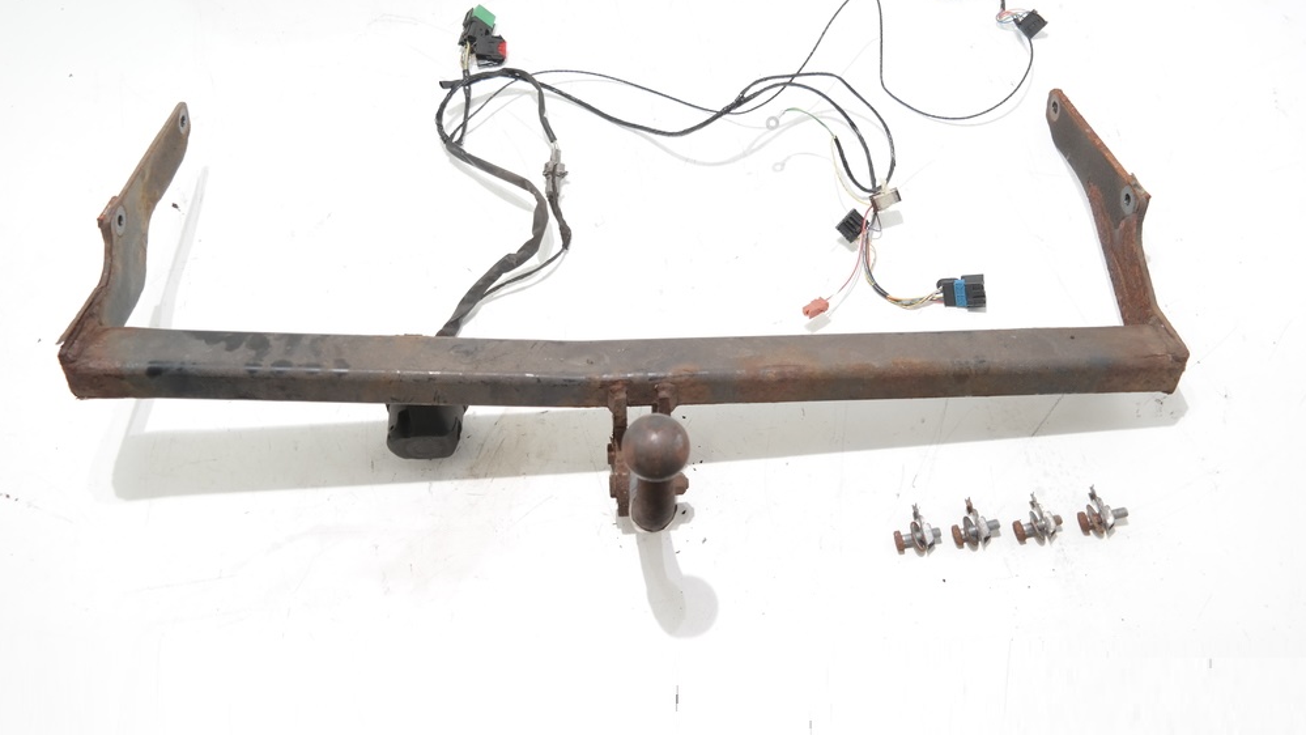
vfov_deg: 40.1
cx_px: 641
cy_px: 313
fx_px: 1004
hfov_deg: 66.1
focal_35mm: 29
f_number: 3.5
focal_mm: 18
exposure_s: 1/40
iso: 200
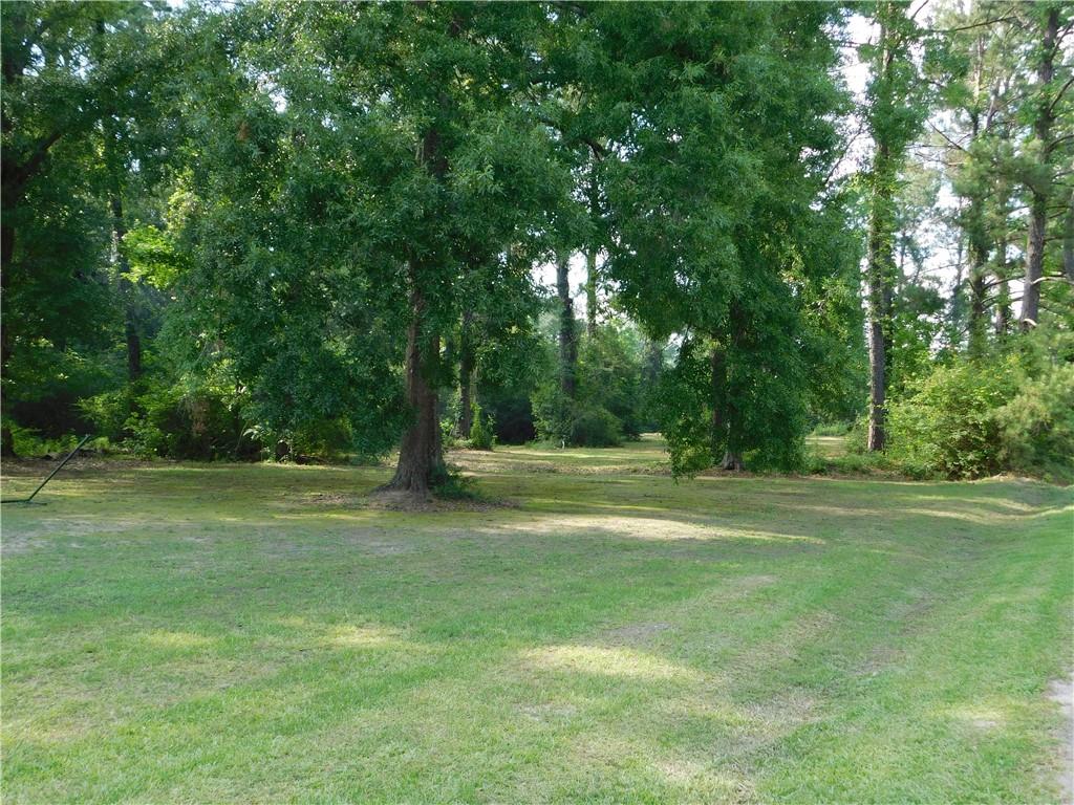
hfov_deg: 51.4
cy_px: 402
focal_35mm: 36
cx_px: 537
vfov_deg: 39.7
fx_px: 1117
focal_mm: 6.3
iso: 125
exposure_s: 1/125
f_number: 3.5
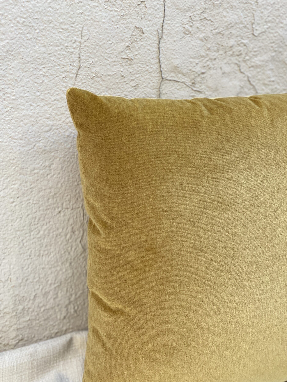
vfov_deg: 36.2
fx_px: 586
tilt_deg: -20.6
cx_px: 142
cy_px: 189
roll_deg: -2.3
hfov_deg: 27.5
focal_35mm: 53
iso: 80
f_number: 2
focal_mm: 6
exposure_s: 1/122
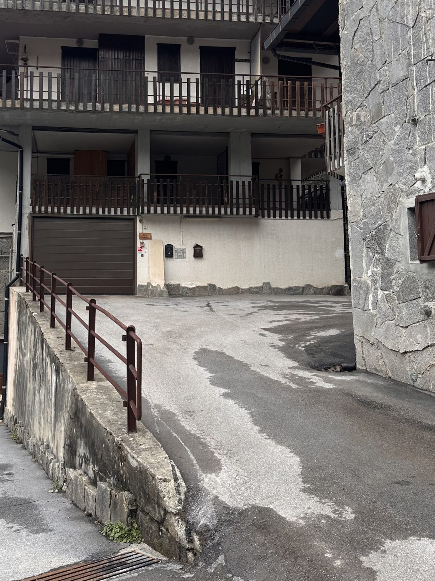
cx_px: 139
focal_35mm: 38
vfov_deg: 48.4
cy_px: 213
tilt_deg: +7.7
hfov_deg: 37.3
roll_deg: -1.3
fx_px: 637
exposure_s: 1/1845
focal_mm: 6.86
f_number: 1.78
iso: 80
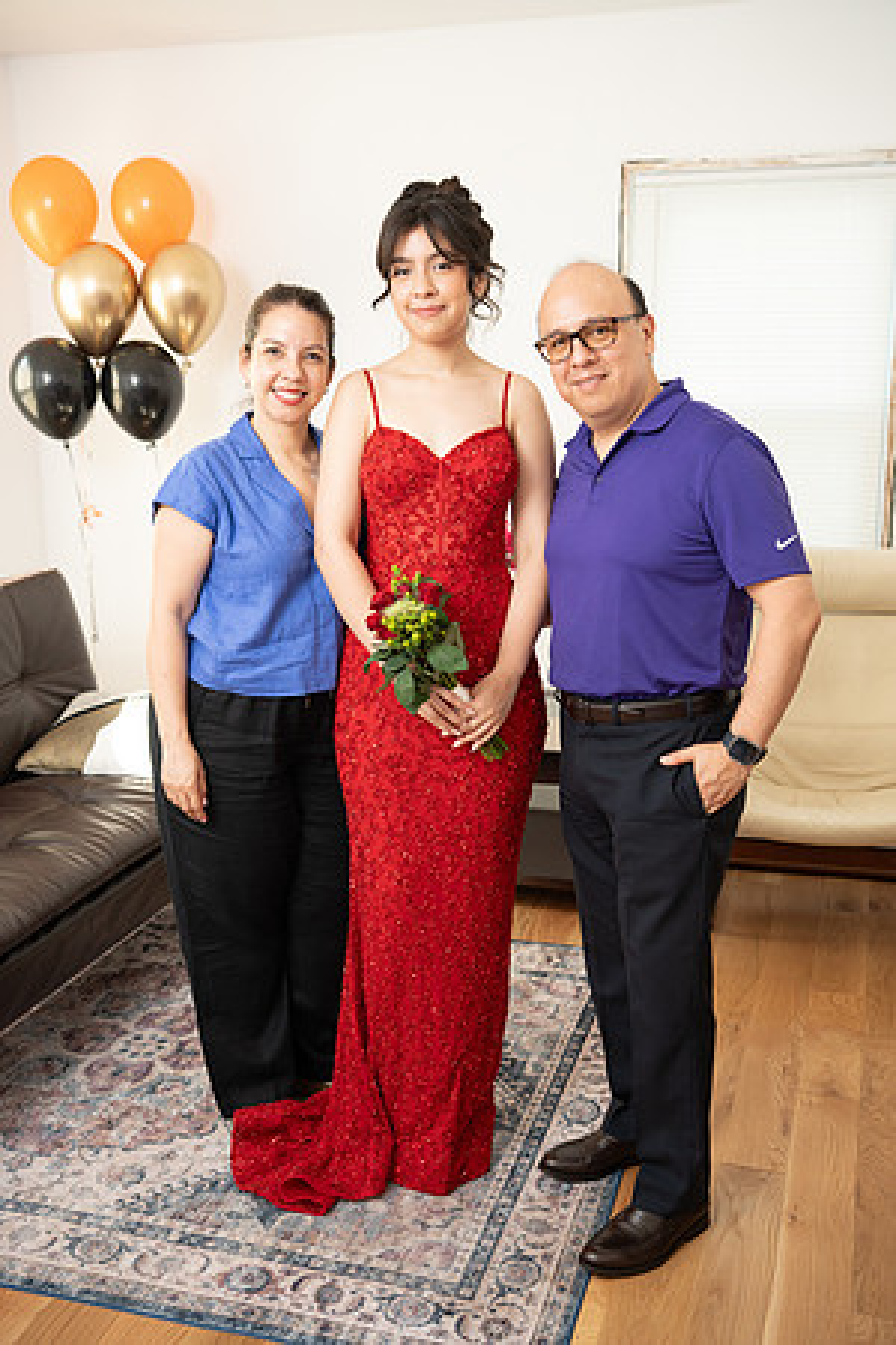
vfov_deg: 51.9
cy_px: 672
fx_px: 1381
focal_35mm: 37
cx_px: 448
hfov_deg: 35.9
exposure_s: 1/250
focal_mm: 37
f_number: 3.2
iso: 1000
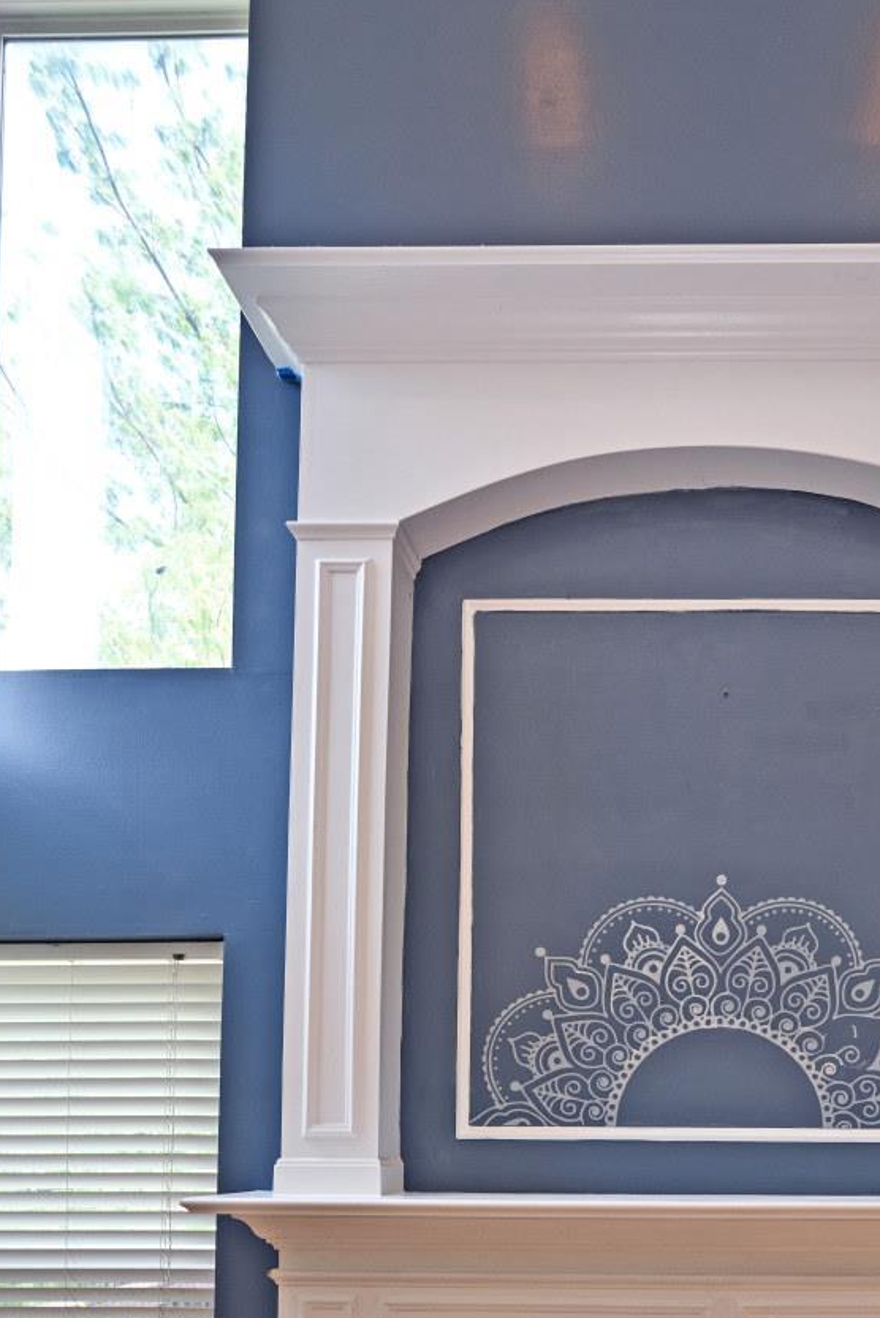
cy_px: 1096
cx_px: 698
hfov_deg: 45.6
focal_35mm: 27
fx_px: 989
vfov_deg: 60.6
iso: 200
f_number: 4.5
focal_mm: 15
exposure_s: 1/80
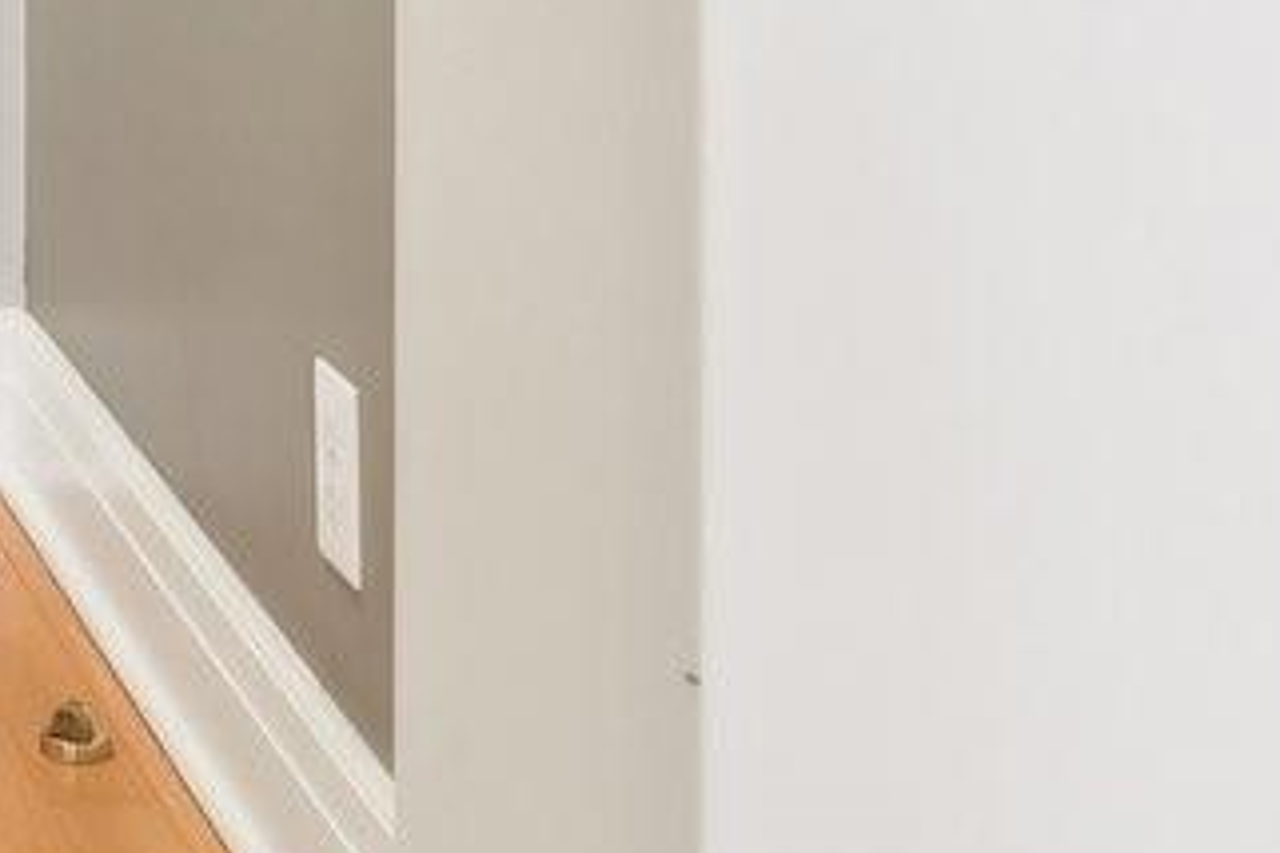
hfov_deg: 17.5
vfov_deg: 12.1
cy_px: -767
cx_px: -770
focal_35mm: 102
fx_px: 3626
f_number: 8
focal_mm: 16
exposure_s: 1/2.5
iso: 160
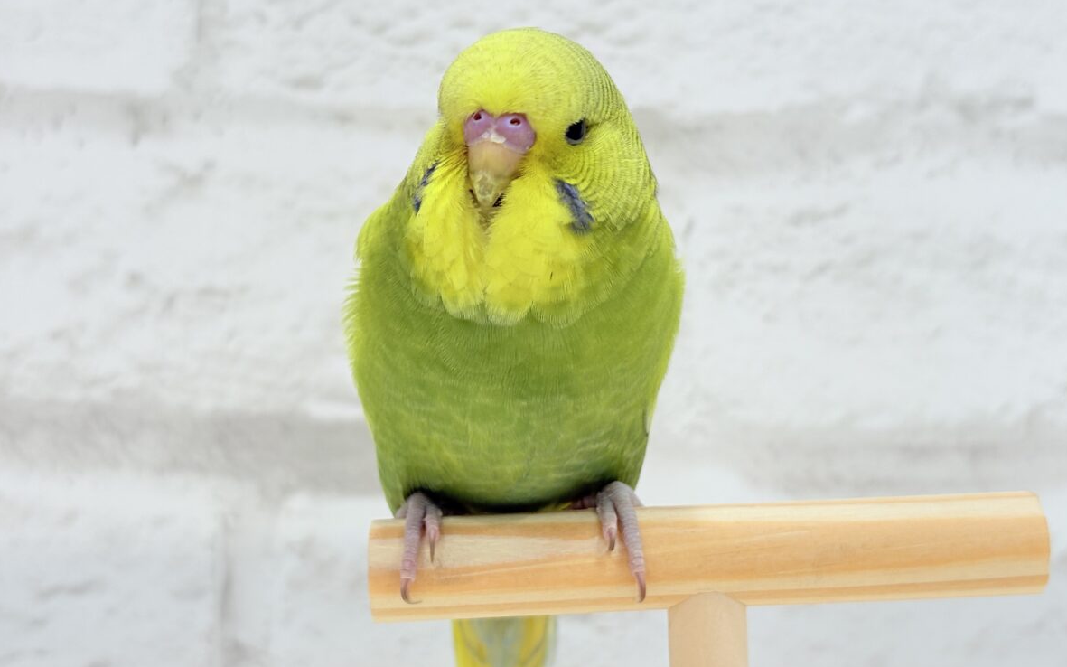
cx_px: 538
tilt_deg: +3.6
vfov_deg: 23.1
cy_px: 288
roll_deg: -0.3
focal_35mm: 56
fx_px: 1628
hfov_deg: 36.3
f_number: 1.6
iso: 25
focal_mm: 5.96
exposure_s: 1/50
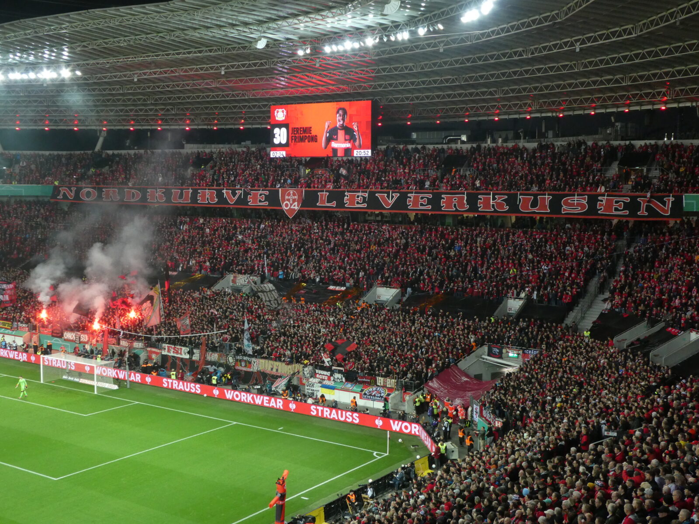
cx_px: 350
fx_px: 888
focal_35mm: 44
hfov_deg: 42.9
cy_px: 262
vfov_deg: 32.9
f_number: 3.9
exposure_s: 1/80
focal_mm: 7.8
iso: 320
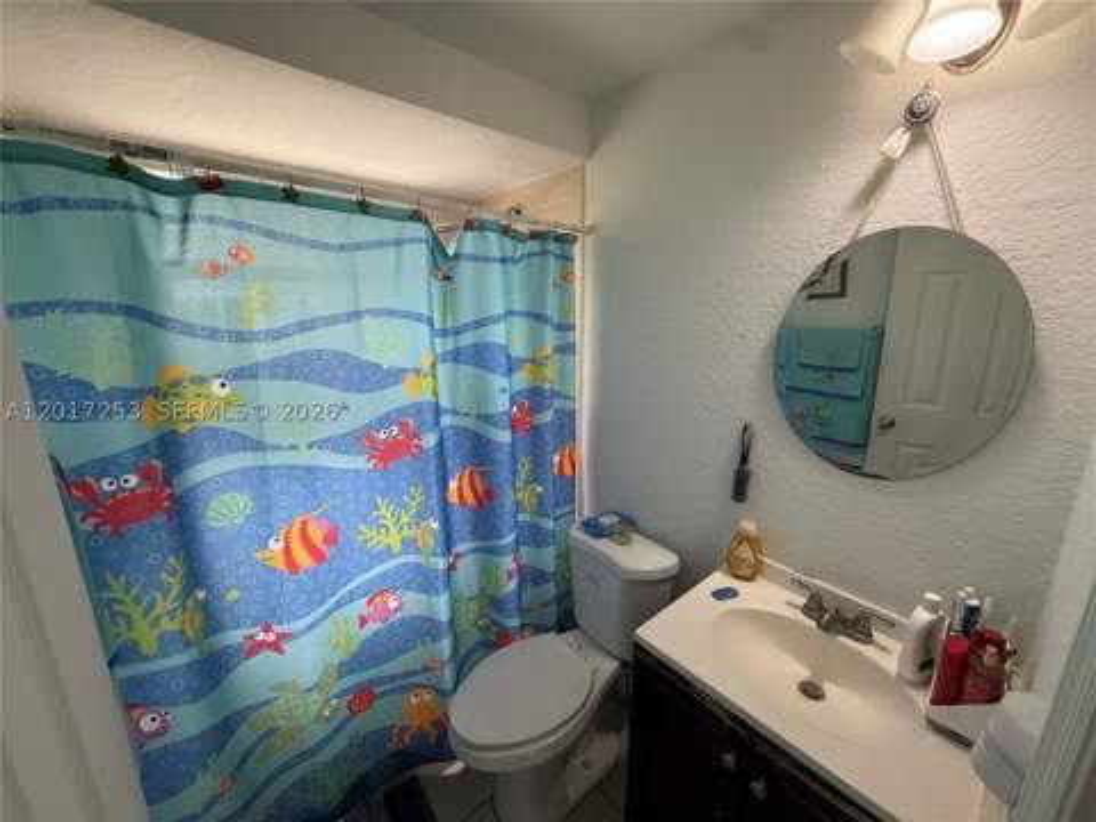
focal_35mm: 14
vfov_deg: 85.7
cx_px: 548
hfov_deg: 102.1
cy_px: 411
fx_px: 443
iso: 250
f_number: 2.2
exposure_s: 1/120
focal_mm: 2.22
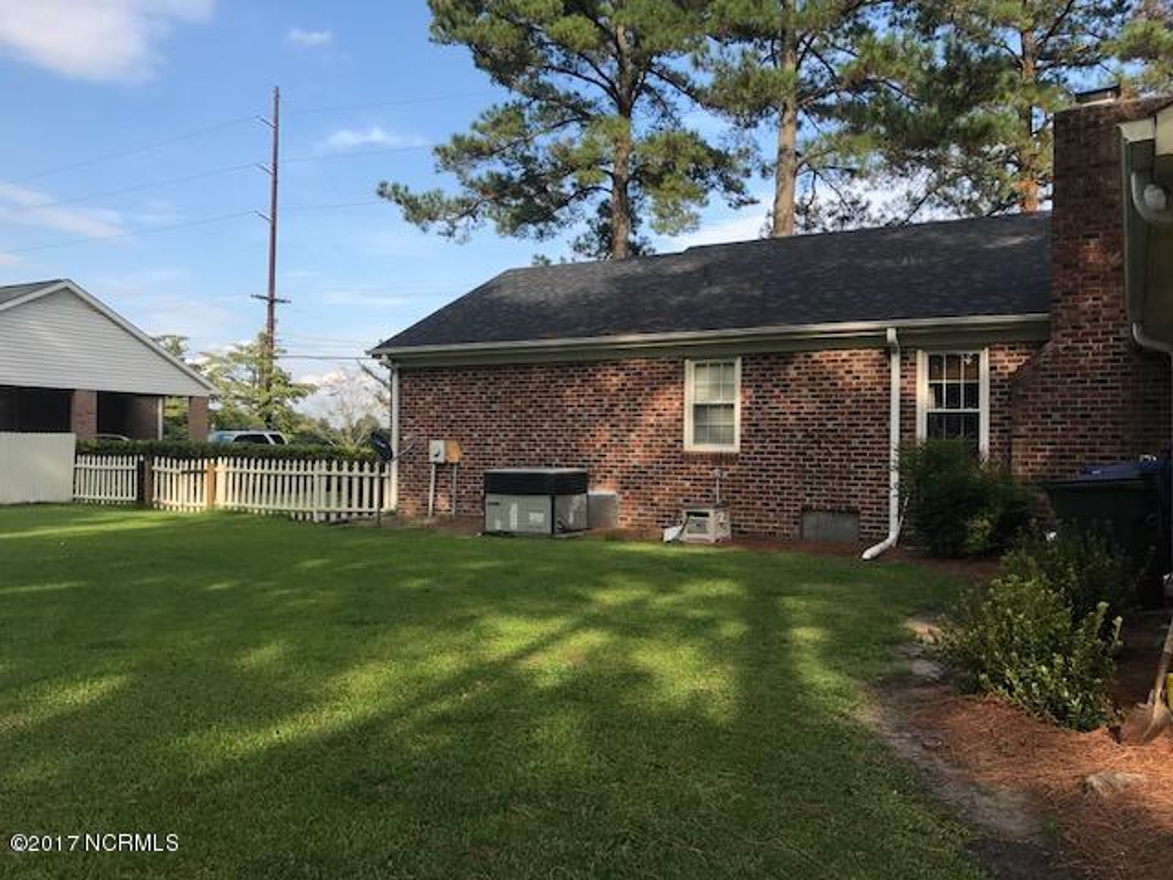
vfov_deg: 49.7
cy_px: 440
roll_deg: +0.1
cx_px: 586
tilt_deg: -0.6
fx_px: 949
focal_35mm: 28
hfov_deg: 63.4
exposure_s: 1/1018
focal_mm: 3.99
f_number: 1.8
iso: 20
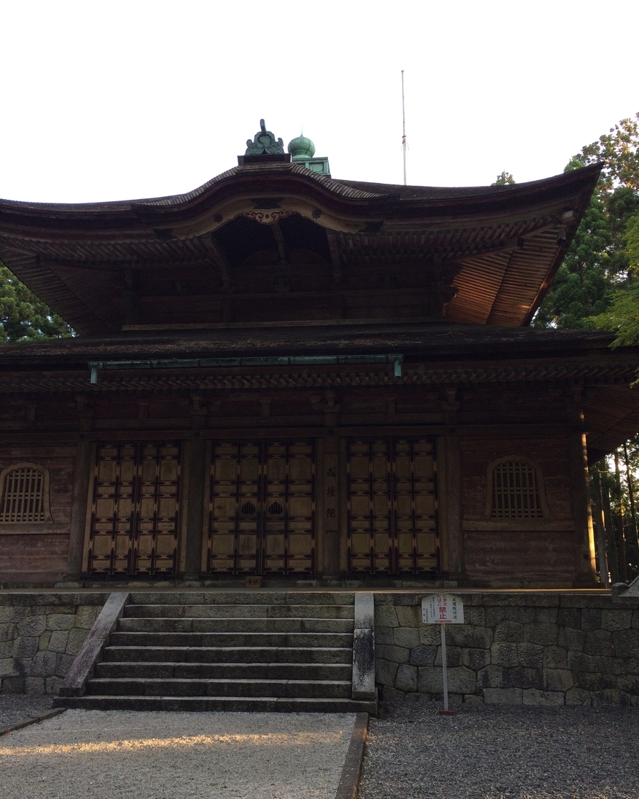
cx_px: 320
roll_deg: +1.2
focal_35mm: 31
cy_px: 432
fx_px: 733
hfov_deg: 47.1
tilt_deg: +9.9
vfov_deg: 57.1
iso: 50
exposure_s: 1/120
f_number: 2.2
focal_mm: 4.15
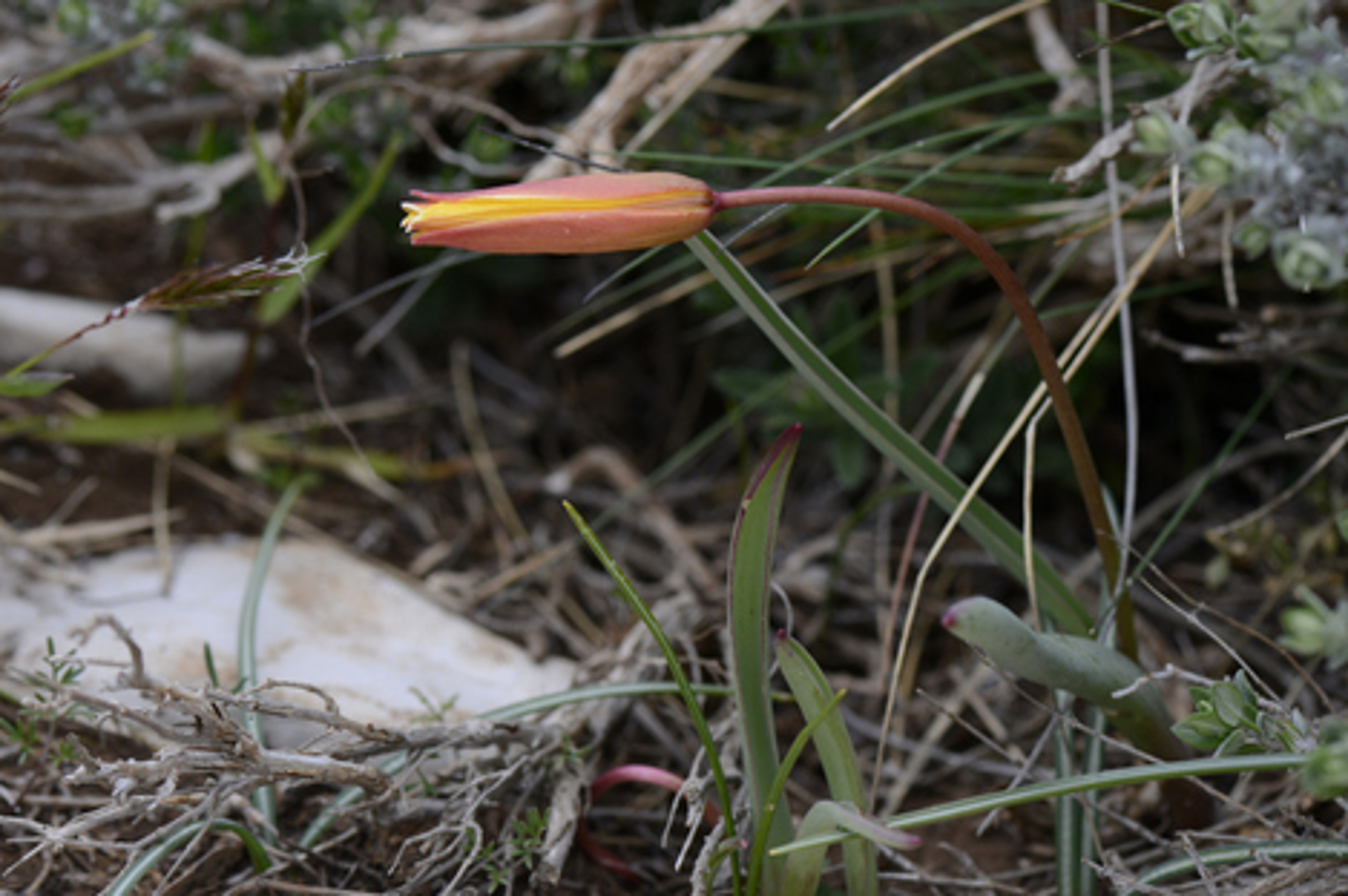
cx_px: 670
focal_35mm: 112
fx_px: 4191
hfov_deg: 18.3
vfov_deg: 12.2
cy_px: 444
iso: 500
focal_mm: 105
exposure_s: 1/640
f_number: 8
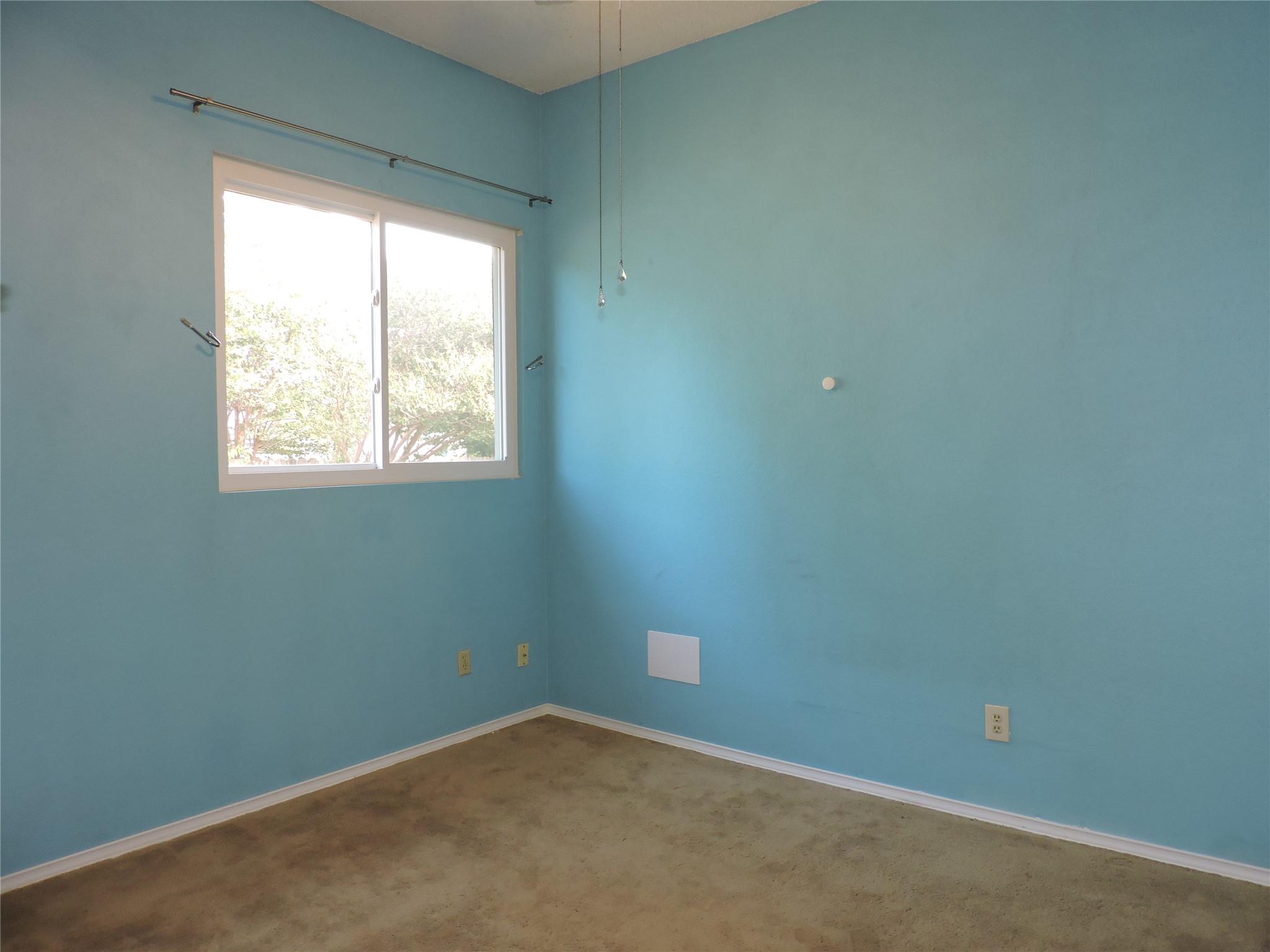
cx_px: 635
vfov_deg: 56.8
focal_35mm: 24
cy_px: 476
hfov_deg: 71.6
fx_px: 881
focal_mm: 4.3
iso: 280
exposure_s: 1/40
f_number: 3
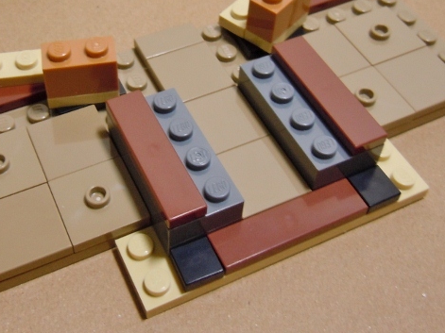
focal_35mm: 51
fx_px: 655
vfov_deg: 28.1
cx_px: 160
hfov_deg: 37.2
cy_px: 82
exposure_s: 1/20
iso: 200
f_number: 3.5
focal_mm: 5.4
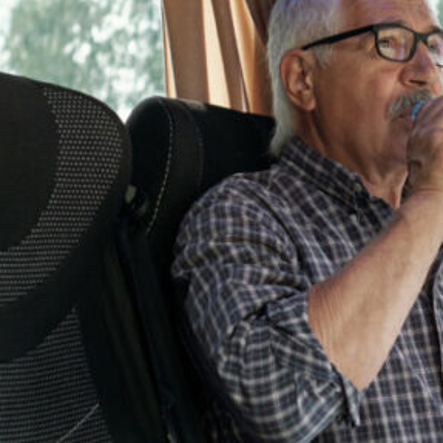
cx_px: 404
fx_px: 1535
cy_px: 303
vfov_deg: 16.4
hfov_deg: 16.2
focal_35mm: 106
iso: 640
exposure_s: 1/250
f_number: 2.8
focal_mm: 23
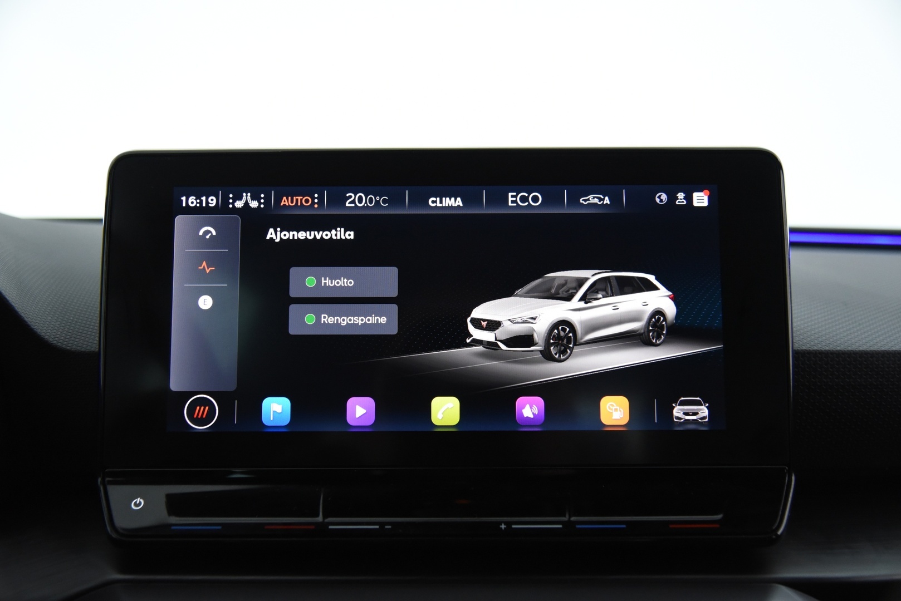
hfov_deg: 50.7
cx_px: 450
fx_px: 951
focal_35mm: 38
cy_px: 300
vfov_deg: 35.1
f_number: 4
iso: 4000
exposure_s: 1/60
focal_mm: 38
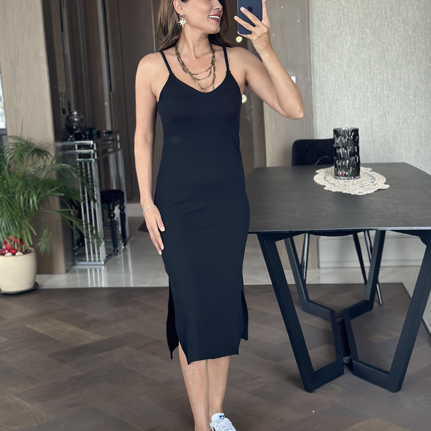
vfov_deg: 27.7
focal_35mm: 62
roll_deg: +3.9
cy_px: 207
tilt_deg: -18.1
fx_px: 873
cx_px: 208
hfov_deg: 27.7
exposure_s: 1/60
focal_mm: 6.86
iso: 320
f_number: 1.78
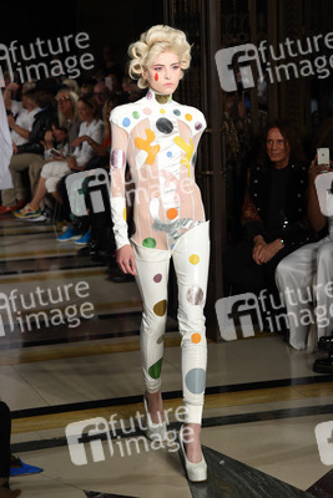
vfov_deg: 23.6
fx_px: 1192
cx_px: 166
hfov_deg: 15.9
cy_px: 249
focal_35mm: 86
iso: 1000
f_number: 5.6
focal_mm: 86
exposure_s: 1/640
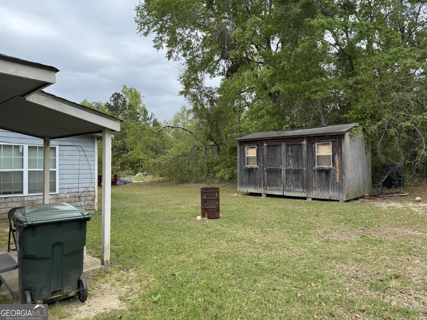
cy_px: 160
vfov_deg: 56.8
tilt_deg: +0.9
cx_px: 214
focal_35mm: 24
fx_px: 296
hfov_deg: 71.6
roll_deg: +0.0
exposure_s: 1/1339
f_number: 1.78
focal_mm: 6.76
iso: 80
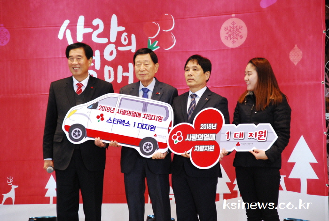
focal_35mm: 150
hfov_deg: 13.7
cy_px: 110
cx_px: 164
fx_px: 1373
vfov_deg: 9.2
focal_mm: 100
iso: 1600
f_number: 6.3
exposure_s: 1/80
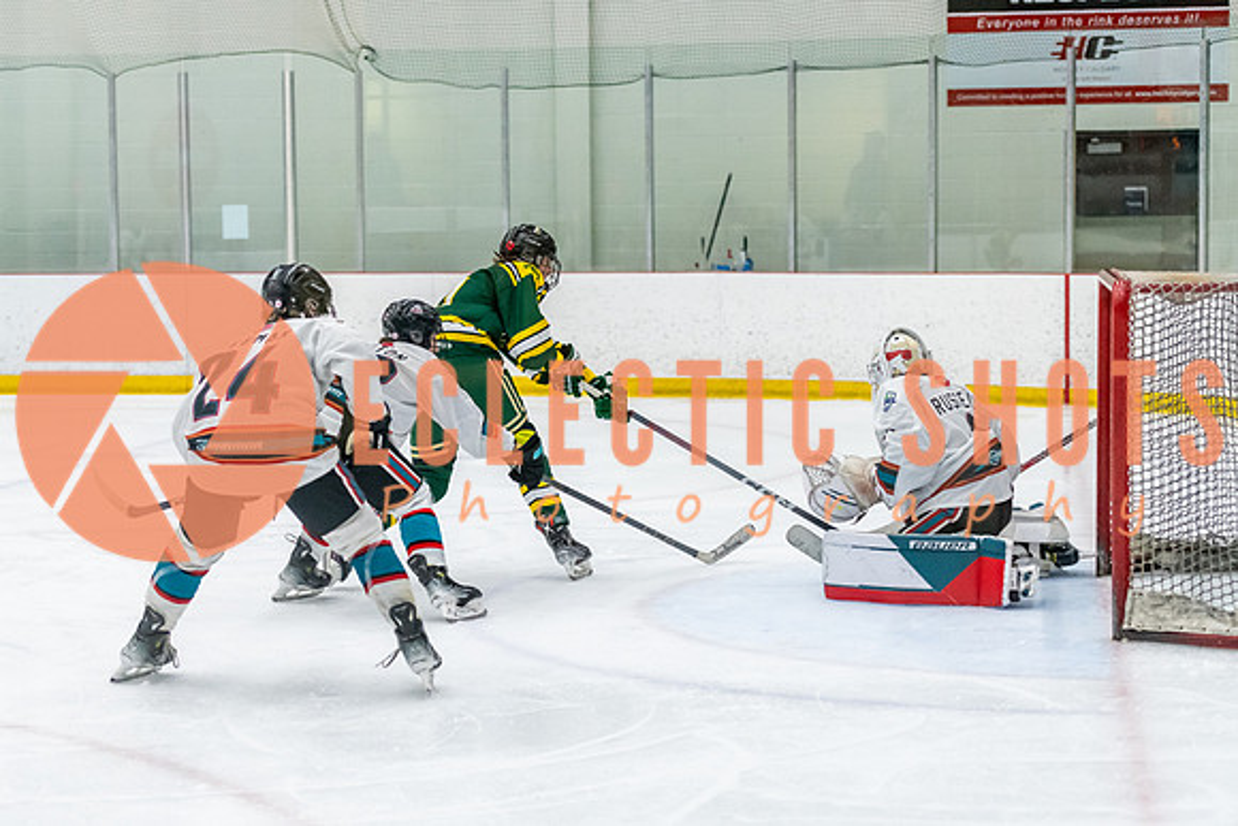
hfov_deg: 23.6
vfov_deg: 15.9
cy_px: 413
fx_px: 2963
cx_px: 580
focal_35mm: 86
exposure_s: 1/800
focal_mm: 70
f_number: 2.8
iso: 4000
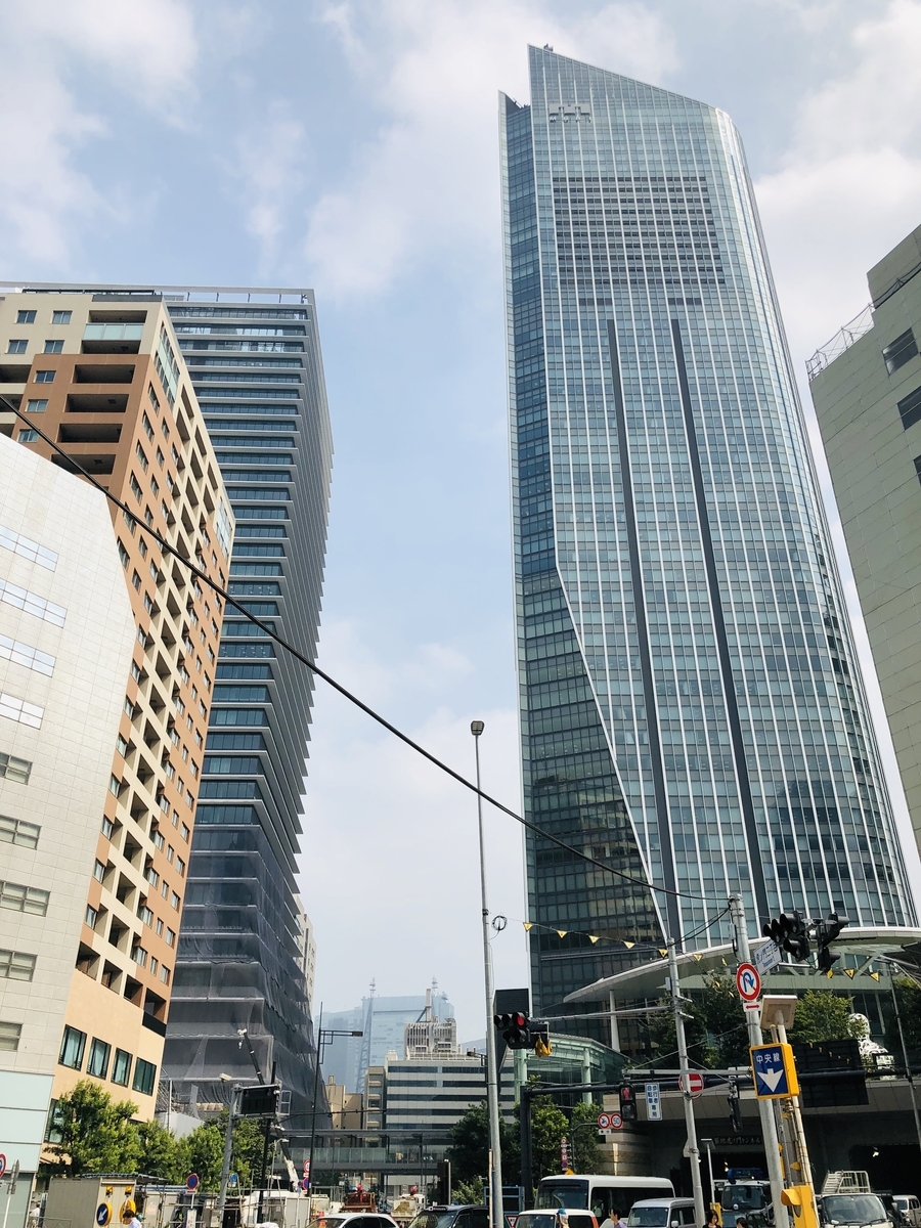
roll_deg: +0.1
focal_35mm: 28
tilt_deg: +30.0
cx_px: 460
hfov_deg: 49.7
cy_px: 614
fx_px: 993
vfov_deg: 63.4
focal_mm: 4
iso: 20
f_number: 1.8
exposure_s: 1/3205
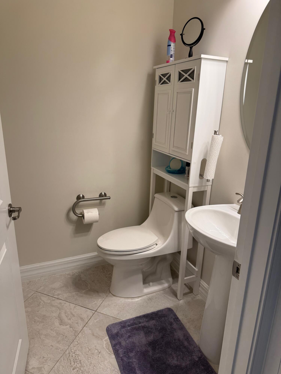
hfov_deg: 56.8
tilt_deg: -15.9
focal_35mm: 24
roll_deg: -1.6
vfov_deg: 71.6
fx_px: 260
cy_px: 187
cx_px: 140
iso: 100
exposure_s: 1/120
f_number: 1.78
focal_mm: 6.76
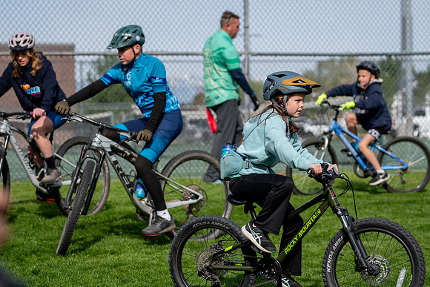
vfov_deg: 11.5
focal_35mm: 120
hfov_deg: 17.1
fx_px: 1429
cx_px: 217
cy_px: 144
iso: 200
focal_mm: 78
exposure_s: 1/4000
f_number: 2.8
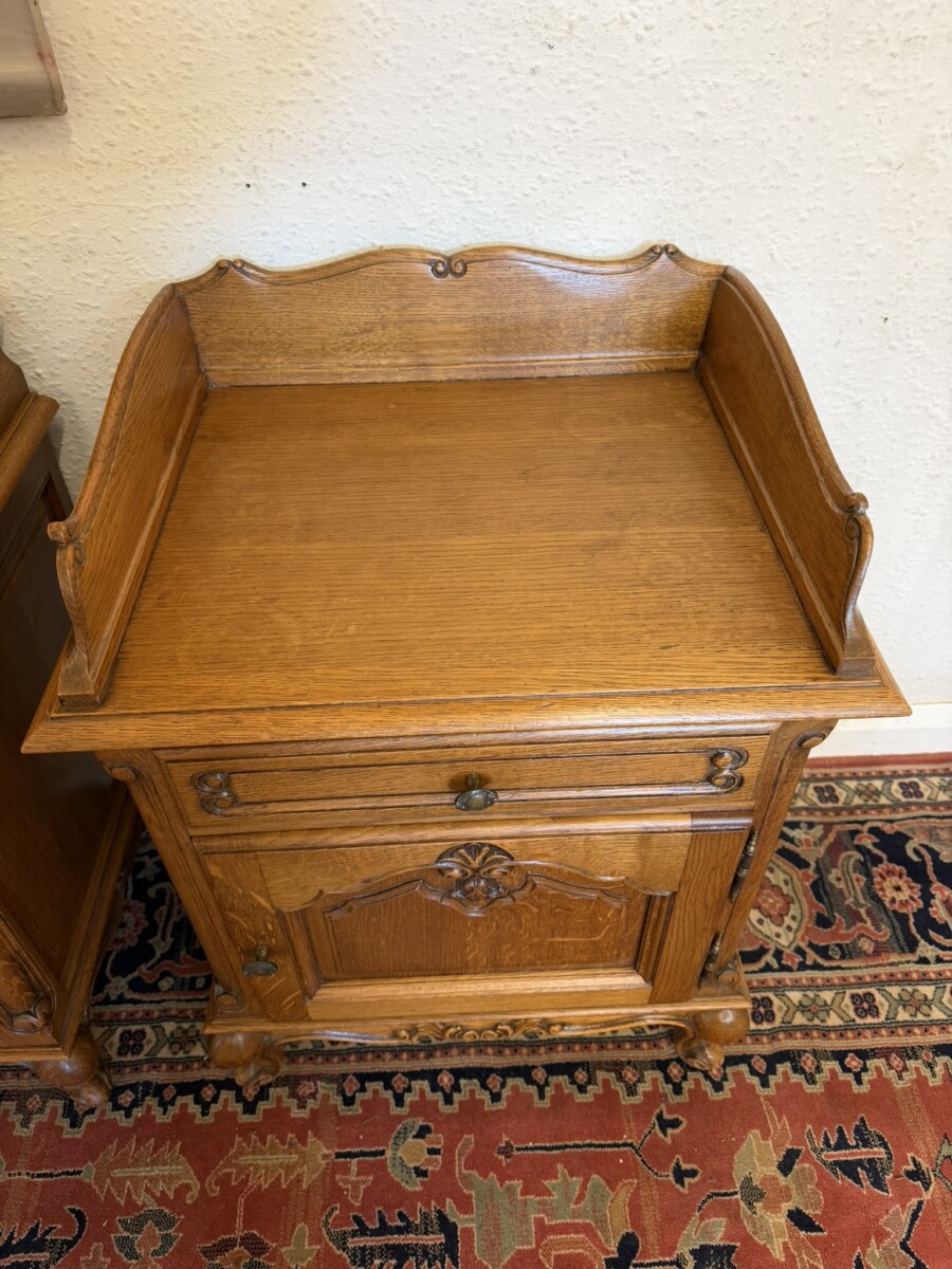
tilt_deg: -44.3
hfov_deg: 56.8
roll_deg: +0.4
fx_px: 880
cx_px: 476
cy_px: 634
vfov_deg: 71.6
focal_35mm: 24
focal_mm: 6.76
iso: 125
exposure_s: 1/50
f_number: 1.78
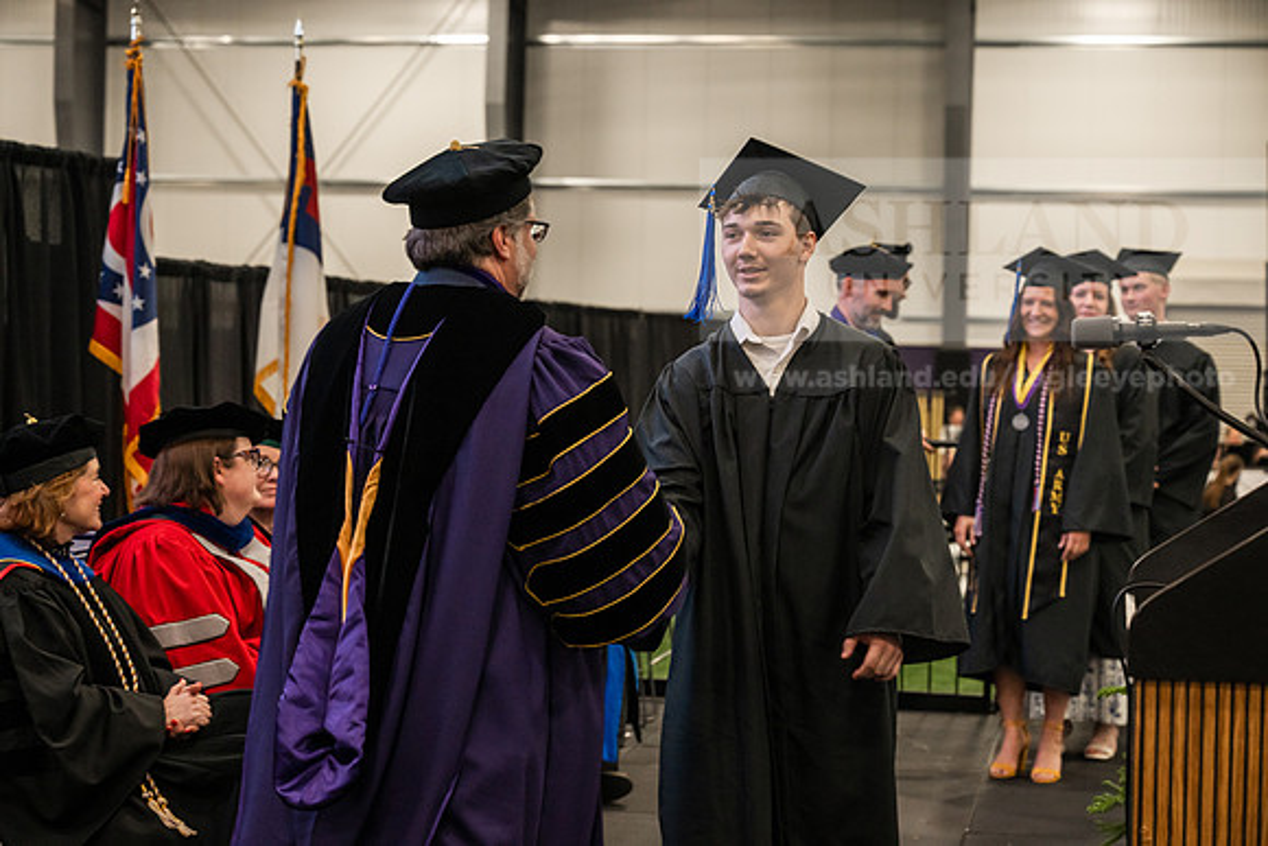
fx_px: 2466
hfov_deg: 28.8
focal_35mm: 70
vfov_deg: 19.5
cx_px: 634
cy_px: 423
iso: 1250
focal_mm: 70
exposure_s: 1/200
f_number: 4.5
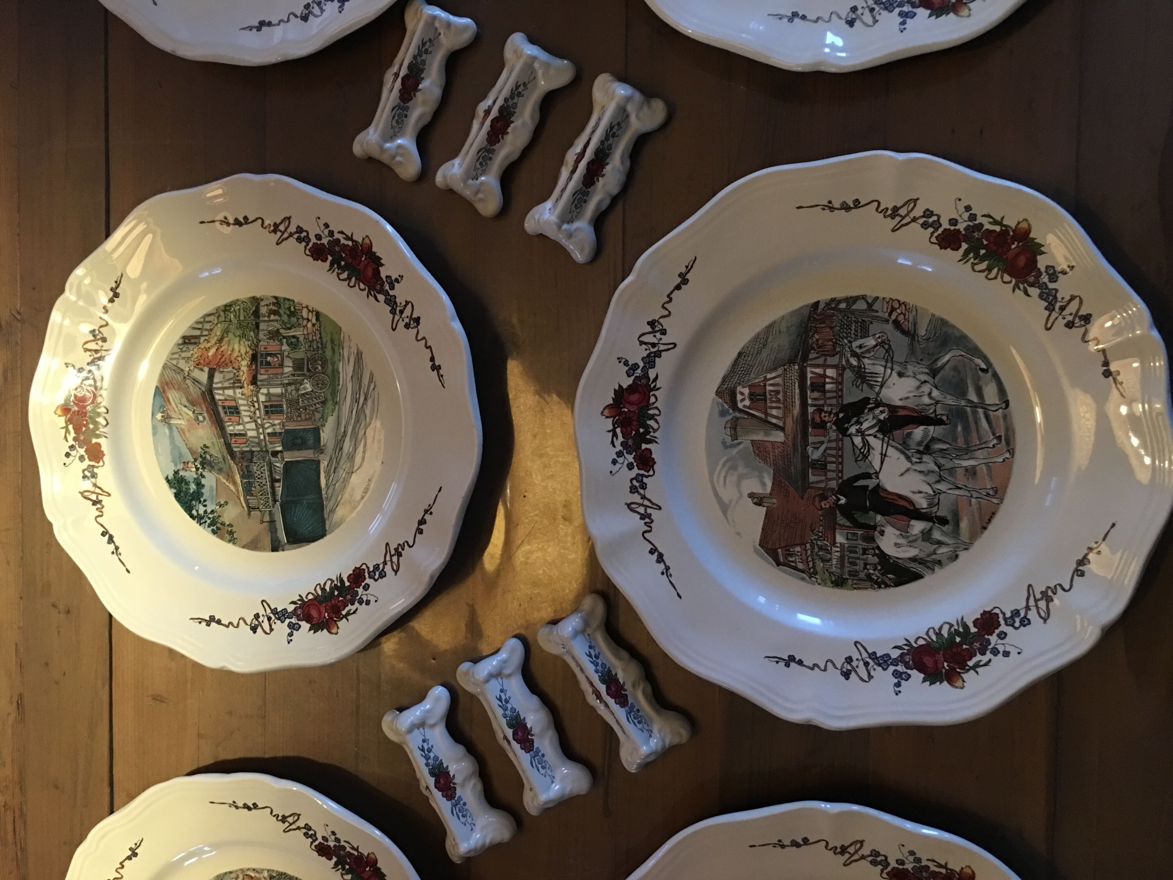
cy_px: 440
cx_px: 586
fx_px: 983
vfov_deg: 48.2
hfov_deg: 61.7
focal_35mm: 29
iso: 160
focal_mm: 4.15
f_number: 2.2
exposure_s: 1/8
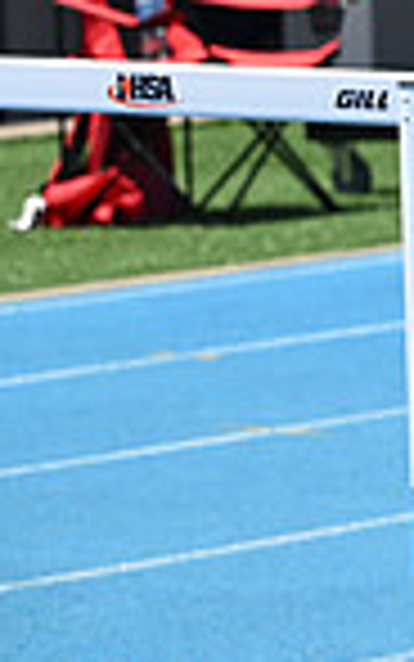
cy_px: -34
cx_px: 1292
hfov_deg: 2.9
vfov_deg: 4.7
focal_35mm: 443
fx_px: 7989
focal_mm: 110
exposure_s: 1/2500
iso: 400
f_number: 5.6
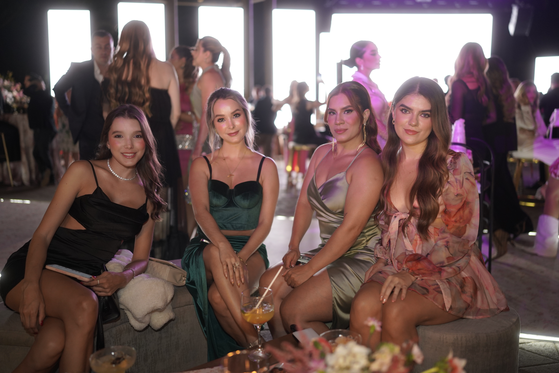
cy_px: 186
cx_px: 280
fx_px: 543
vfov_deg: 37.9
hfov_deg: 54.4
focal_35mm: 35
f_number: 1.4
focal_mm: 35
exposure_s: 1/160
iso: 1000
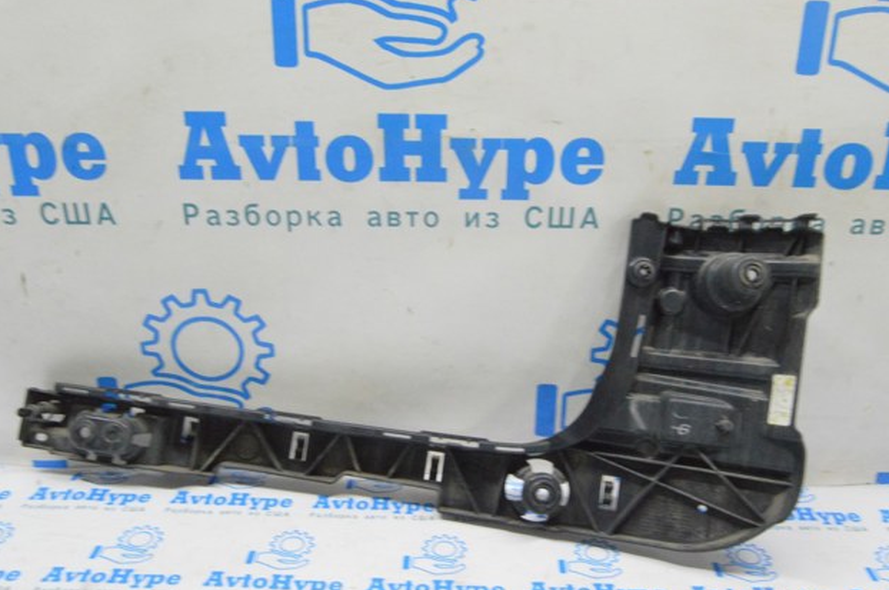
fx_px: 876
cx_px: 455
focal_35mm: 36
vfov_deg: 37.2
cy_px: 295
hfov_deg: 53.8
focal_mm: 23
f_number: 20
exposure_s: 1/15
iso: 6400
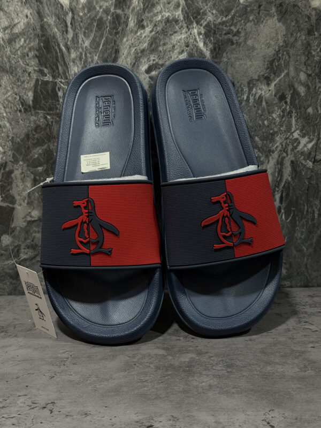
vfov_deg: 39.7
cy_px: 214
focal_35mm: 48
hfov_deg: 30.3
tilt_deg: -10.5
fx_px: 593
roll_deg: +0.1
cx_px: 160
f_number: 1.78
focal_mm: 6.76
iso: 320
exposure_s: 1/40
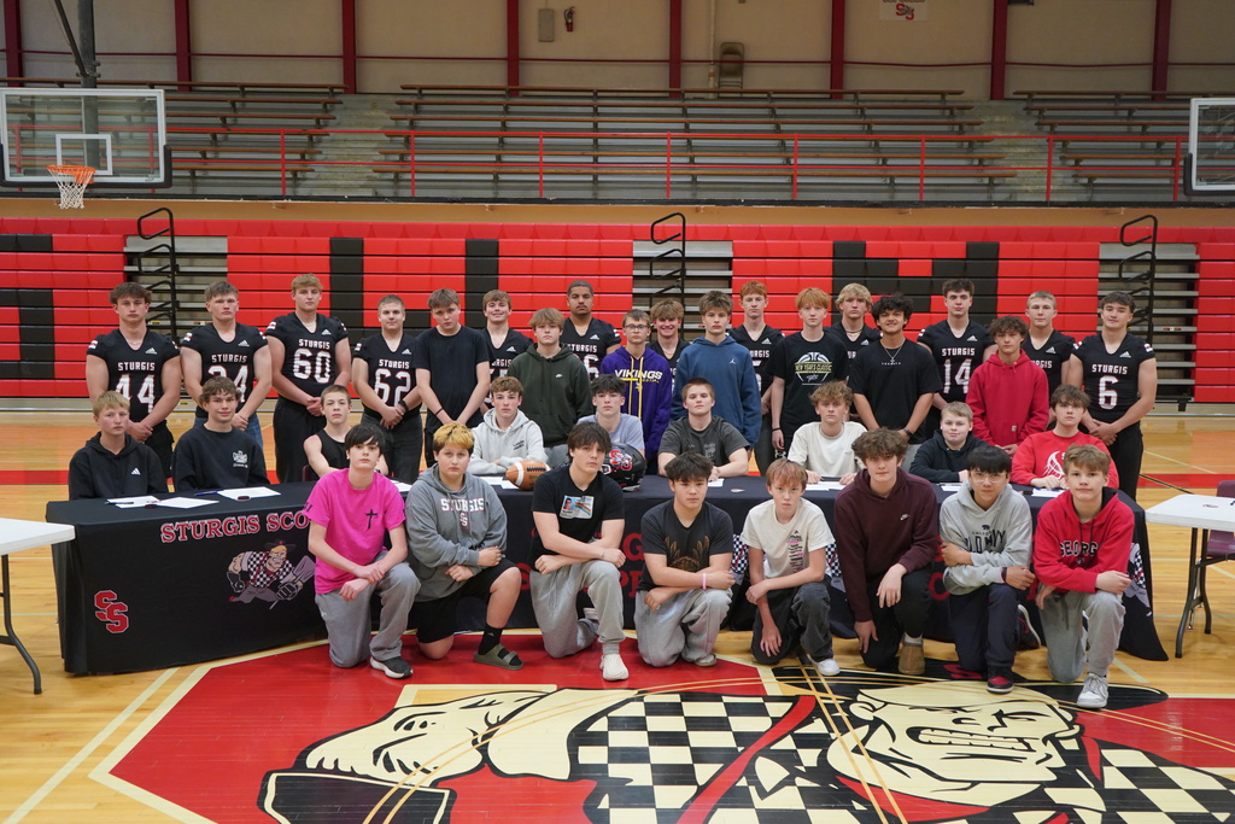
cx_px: 618
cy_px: 412
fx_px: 1304
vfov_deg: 35.1
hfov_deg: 50.7
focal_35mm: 38
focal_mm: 38
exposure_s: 1/160
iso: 3200
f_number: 4
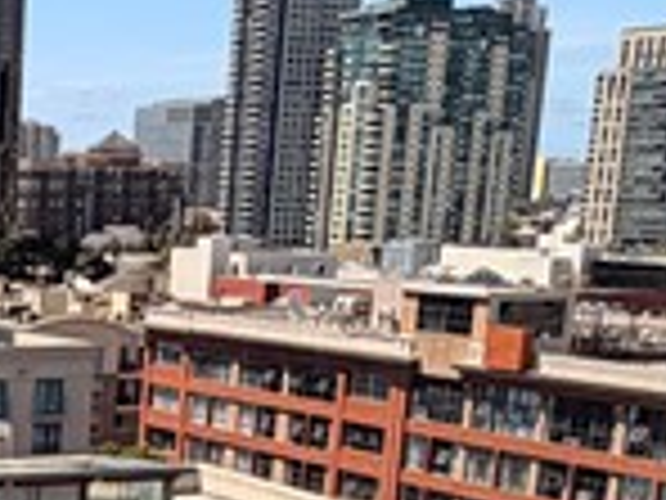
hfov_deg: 18.5
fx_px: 1866
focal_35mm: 97
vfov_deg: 14.5
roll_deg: -0.4
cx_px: -256
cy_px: 694
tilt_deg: -16.0
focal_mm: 2.22
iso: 32
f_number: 2.2
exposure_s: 1/770
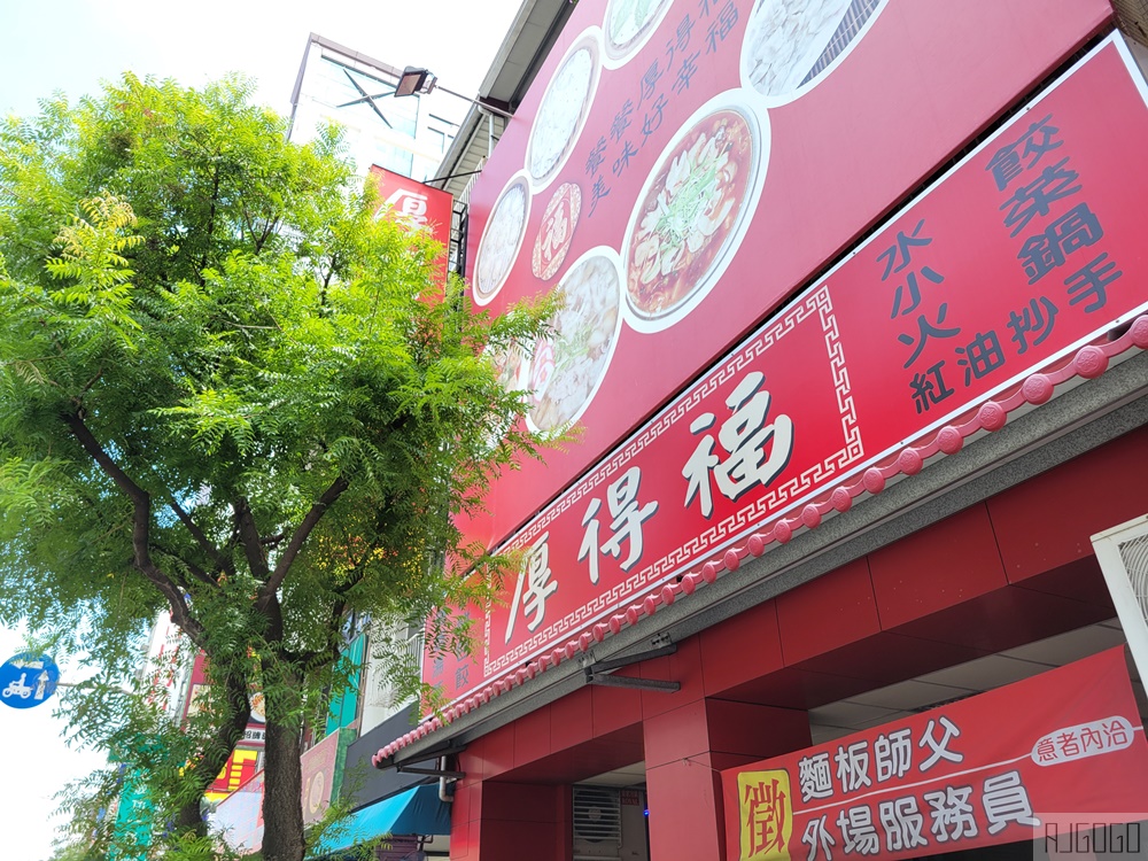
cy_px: 430
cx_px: 574
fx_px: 862
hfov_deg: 67.3
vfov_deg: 53.1
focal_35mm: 26
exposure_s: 1/389
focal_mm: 5.4
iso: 40
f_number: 1.8
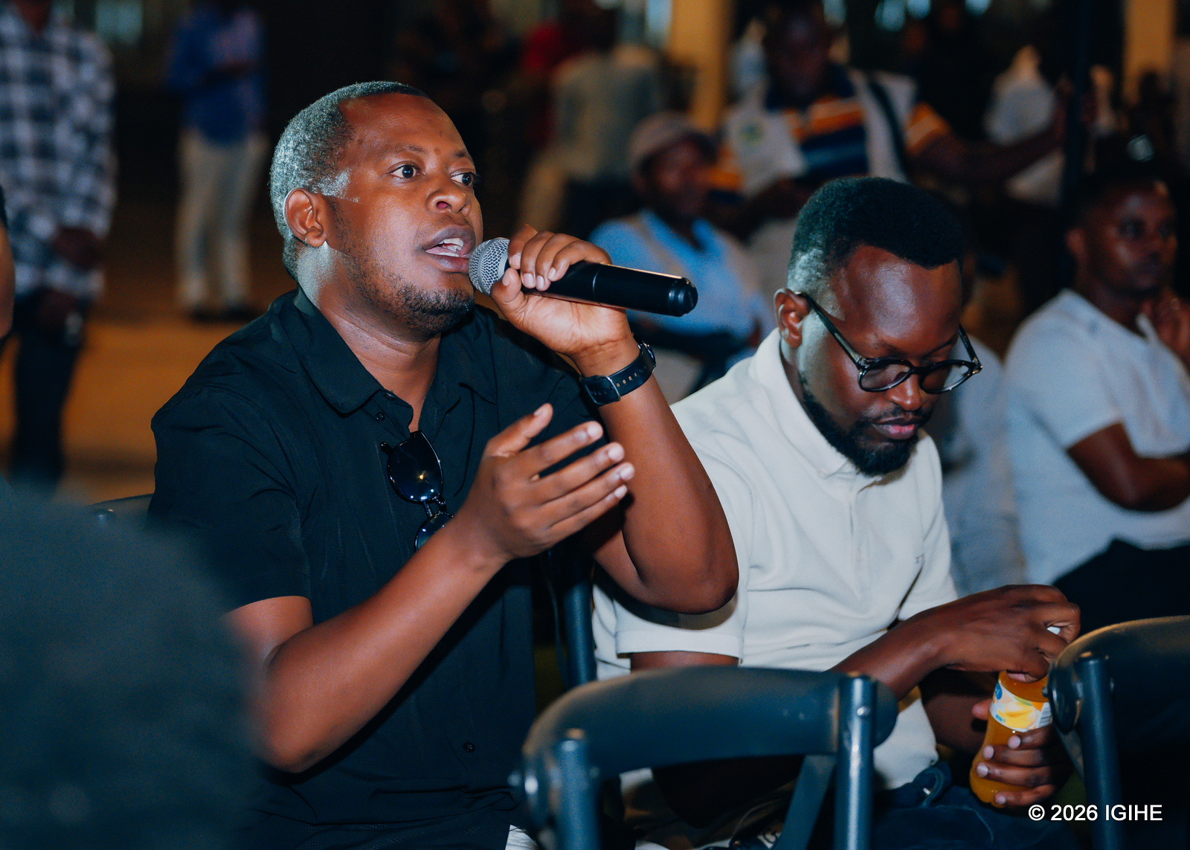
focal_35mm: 102
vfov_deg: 14.0
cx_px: 452
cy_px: 454
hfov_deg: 19.5
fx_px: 3458
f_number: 2.8
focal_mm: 81
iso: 1600
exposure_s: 1/160
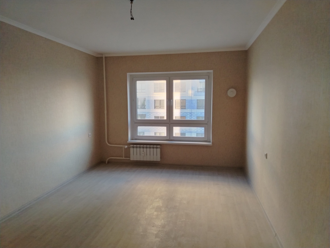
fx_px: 229
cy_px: 124
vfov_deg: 56.8
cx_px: 165
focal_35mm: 24
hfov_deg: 71.6
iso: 384
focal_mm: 5.25
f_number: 1.75
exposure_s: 1/50
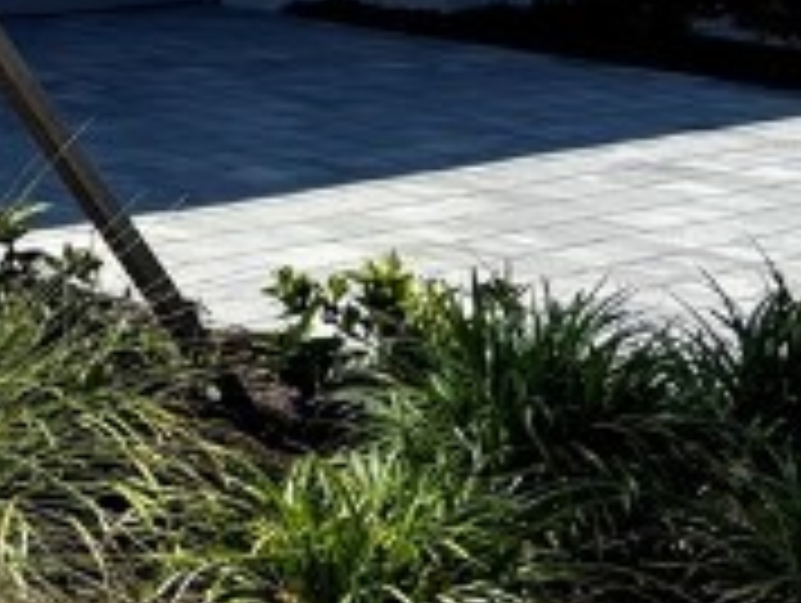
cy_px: -320
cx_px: -1071
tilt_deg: -0.6
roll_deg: -1.8
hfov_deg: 11.8
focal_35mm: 138
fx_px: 3198
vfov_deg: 10.4
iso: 80
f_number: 1.78
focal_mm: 6.76
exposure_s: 1/4975
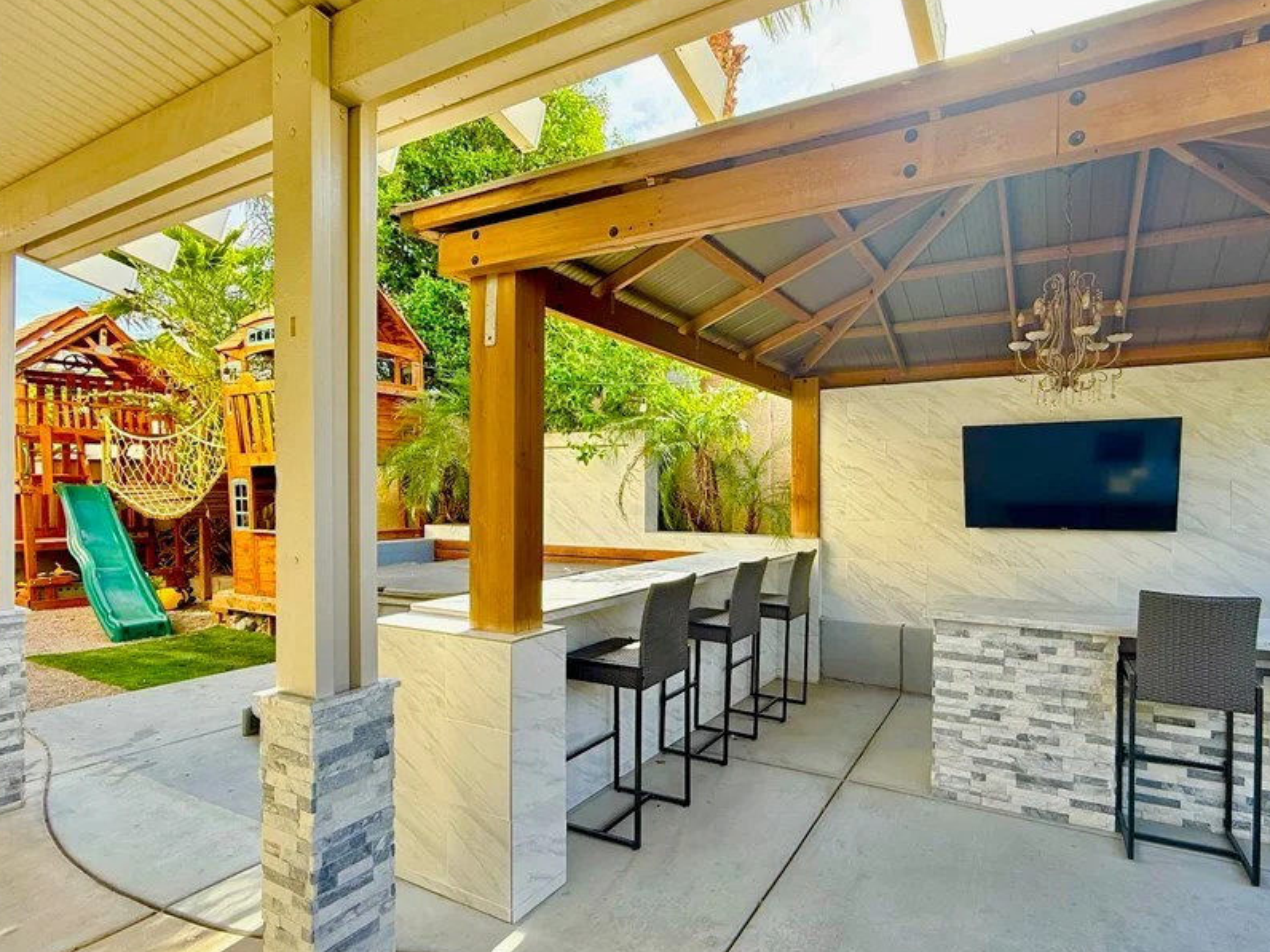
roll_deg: -0.2
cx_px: 742
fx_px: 660
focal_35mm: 18
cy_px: 499
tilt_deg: -0.9
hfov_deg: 87.0
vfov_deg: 71.6
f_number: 2.2
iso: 64
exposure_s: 1/249
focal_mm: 2.22
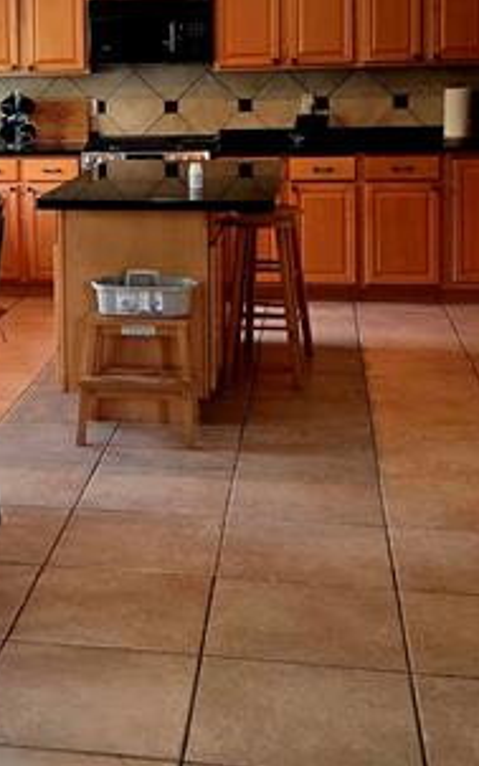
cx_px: 41
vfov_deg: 32.1
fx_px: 1294
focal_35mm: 62
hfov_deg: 20.5
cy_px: 160
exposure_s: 1/120
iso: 160
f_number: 1.8
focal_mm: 5.4
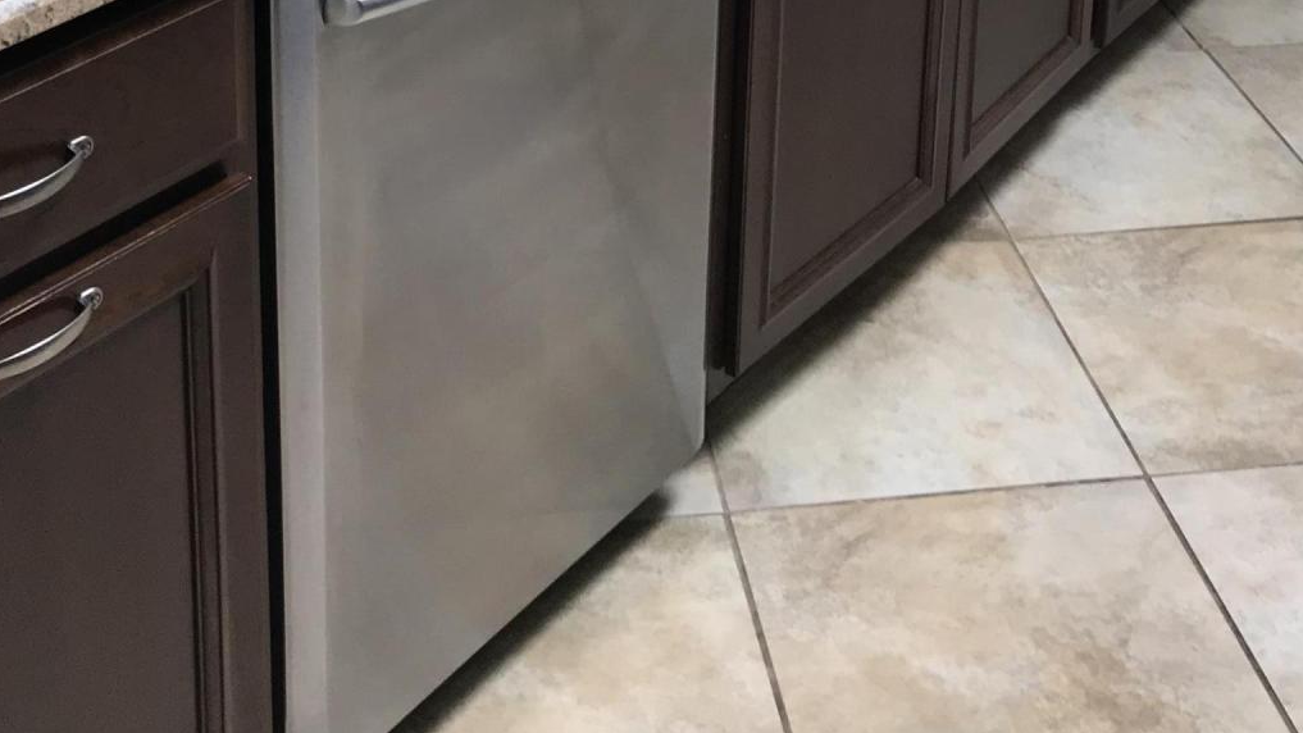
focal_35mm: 60
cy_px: -361
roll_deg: -1.6
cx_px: 627
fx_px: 2073
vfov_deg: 17.9
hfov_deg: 34.9
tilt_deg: -15.5
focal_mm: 3.99
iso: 32
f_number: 1.8
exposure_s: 1/60
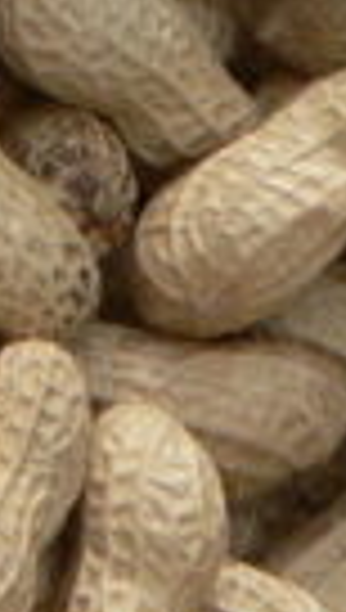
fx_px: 16441
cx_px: 256
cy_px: -328
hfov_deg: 1.2
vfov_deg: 2.1
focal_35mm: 1013
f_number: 4.6
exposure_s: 1/400
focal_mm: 21.6
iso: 80
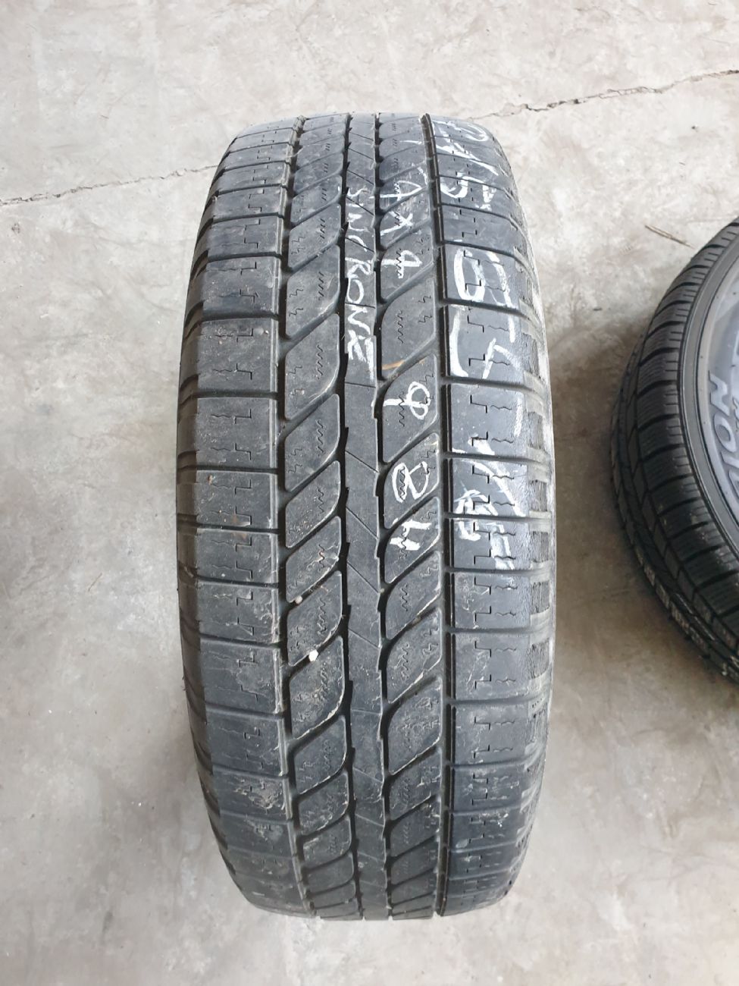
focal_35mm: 26
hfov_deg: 53.1
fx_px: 740
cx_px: 370
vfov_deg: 67.3
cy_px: 493
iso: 250
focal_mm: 4.3
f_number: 2.4
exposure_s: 1/20
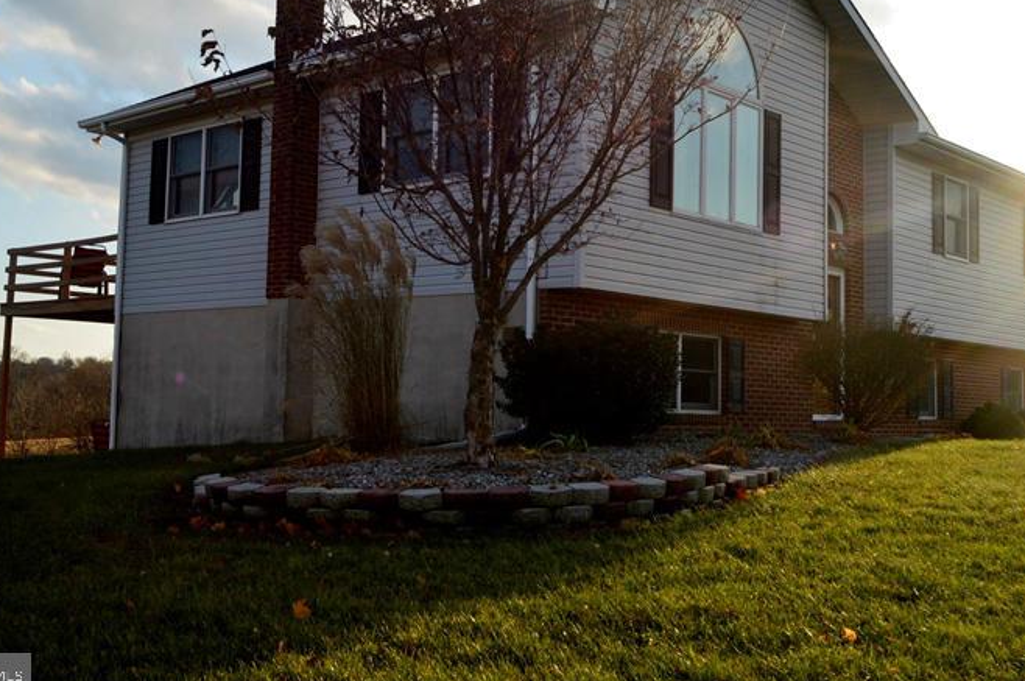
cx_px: 500
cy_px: 298
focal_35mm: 42
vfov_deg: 31.8
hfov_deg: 46.4
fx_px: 1194
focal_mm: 24
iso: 400
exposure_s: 1/320
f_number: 10
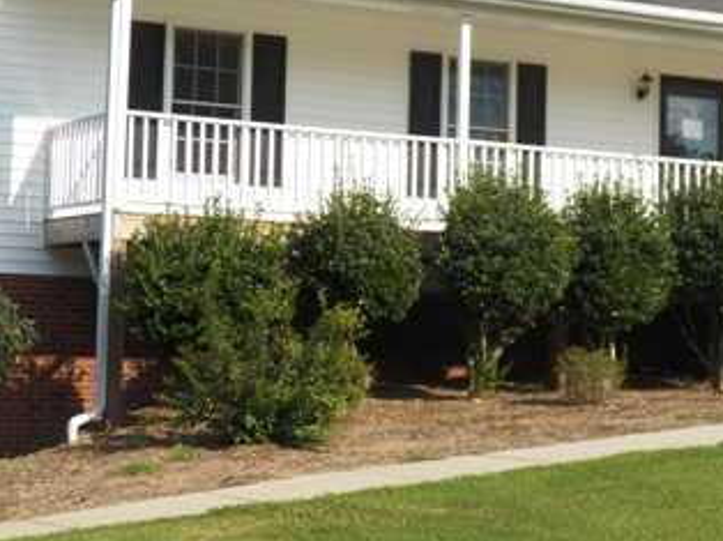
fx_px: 2129
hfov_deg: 19.2
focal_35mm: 102
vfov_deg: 14.5
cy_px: 214
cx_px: 513
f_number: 4
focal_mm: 8.9
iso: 125
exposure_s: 1/1000
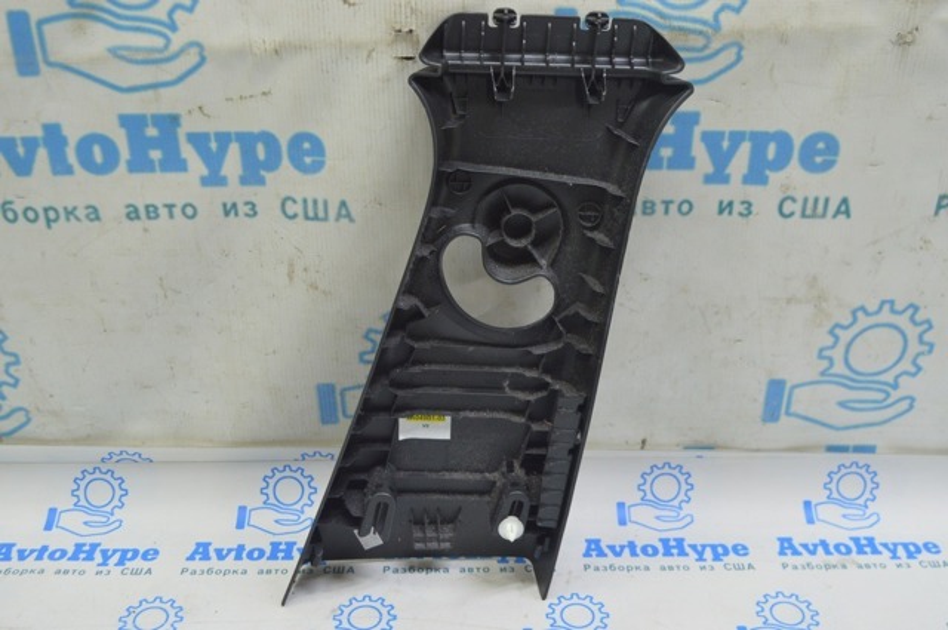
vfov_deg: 34.1
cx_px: 474
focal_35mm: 39
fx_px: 1026
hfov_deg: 49.6
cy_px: 315
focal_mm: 26
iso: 400
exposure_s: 1/20
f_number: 5.6
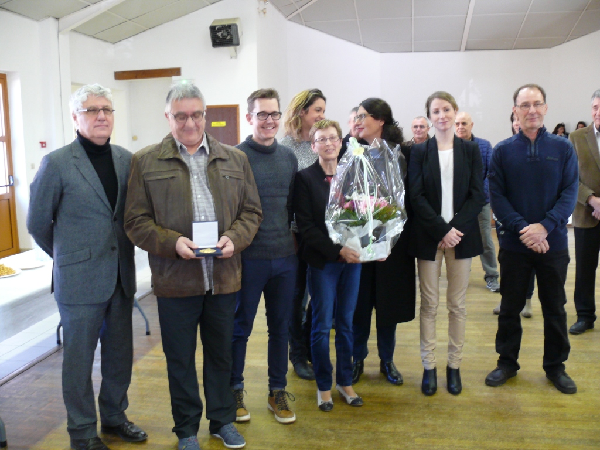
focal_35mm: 35
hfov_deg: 52.6
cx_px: 300
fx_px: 607
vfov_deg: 40.7
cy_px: 225
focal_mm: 7.4
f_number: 2.8
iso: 200
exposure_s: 1/13
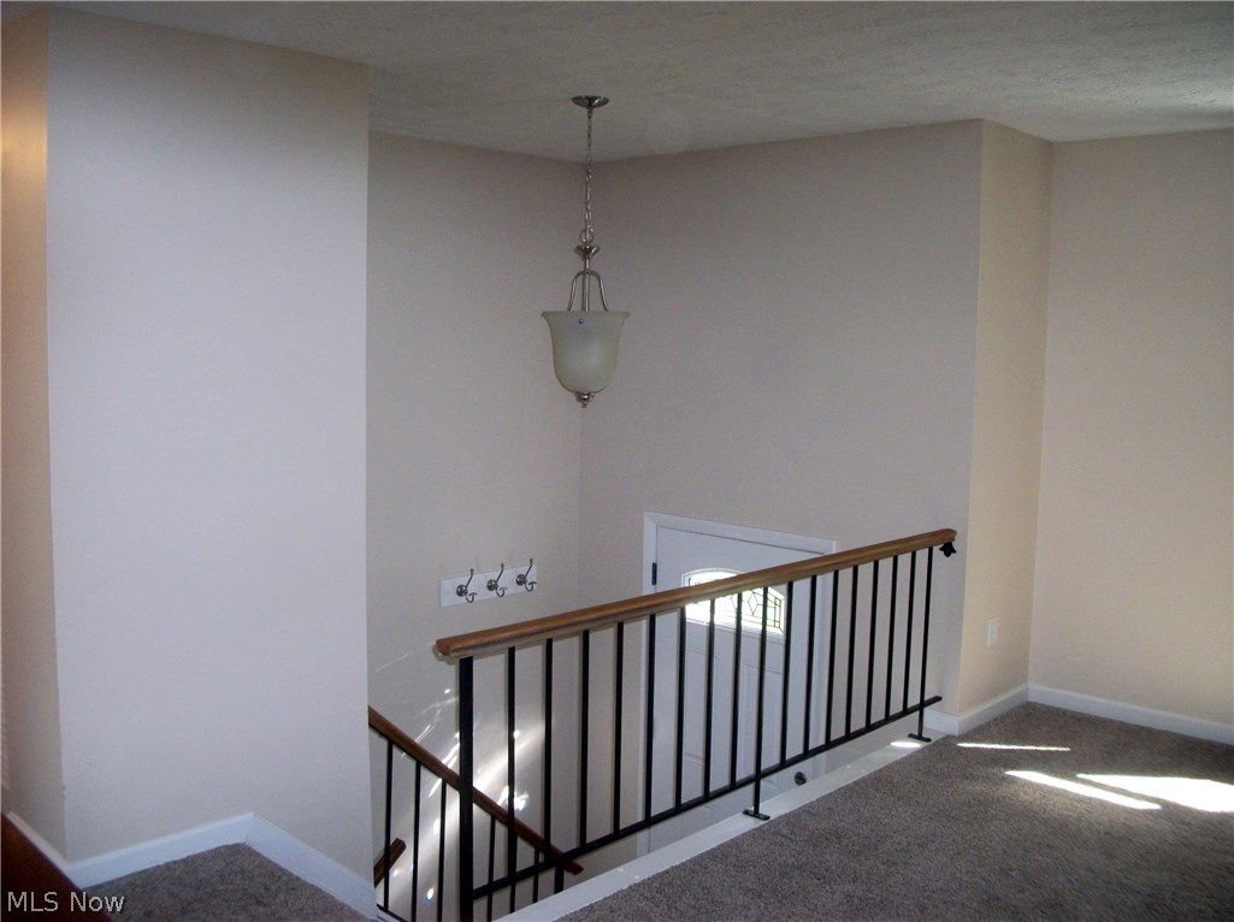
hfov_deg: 56.9
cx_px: 617
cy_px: 461
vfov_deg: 44.1
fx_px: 1139
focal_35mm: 32
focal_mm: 5.7
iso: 160
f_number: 2.9
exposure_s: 1/30
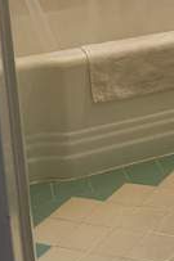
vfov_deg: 22.8
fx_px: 595
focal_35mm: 82
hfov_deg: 15.1
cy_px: -51
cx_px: 277
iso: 160
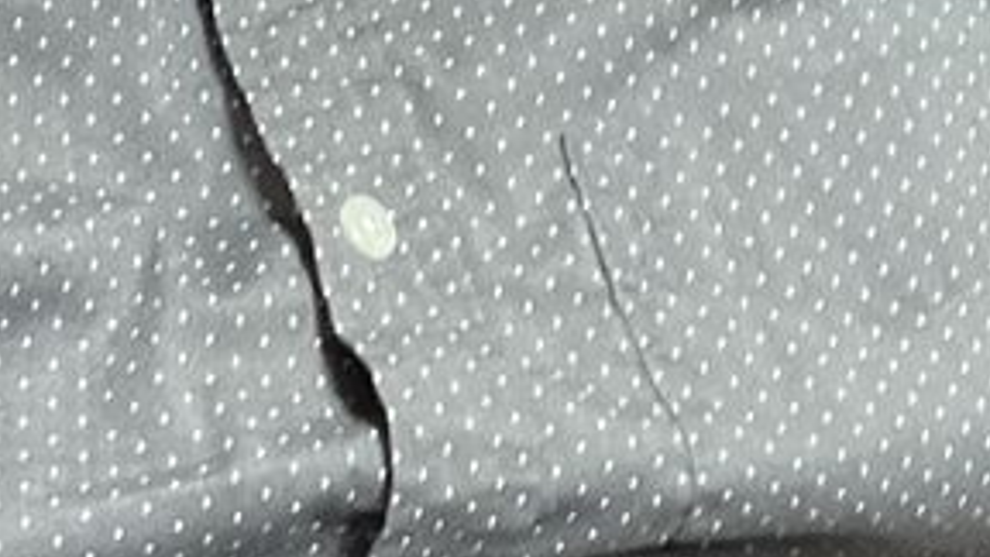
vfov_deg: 8.9
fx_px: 3334
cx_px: 151
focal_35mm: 127
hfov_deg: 16.7
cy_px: -636
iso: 400
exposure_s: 1/30
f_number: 1.8
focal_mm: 3.99
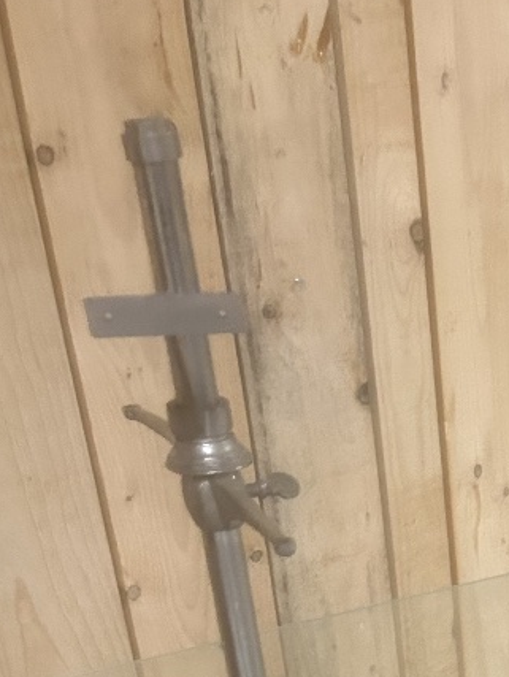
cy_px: 904
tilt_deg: -33.9
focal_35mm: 73
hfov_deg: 18.5
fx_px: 1429
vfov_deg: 23.3
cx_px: 698
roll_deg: -1.9
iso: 400
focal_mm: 5.7
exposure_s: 1/50
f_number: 1.5
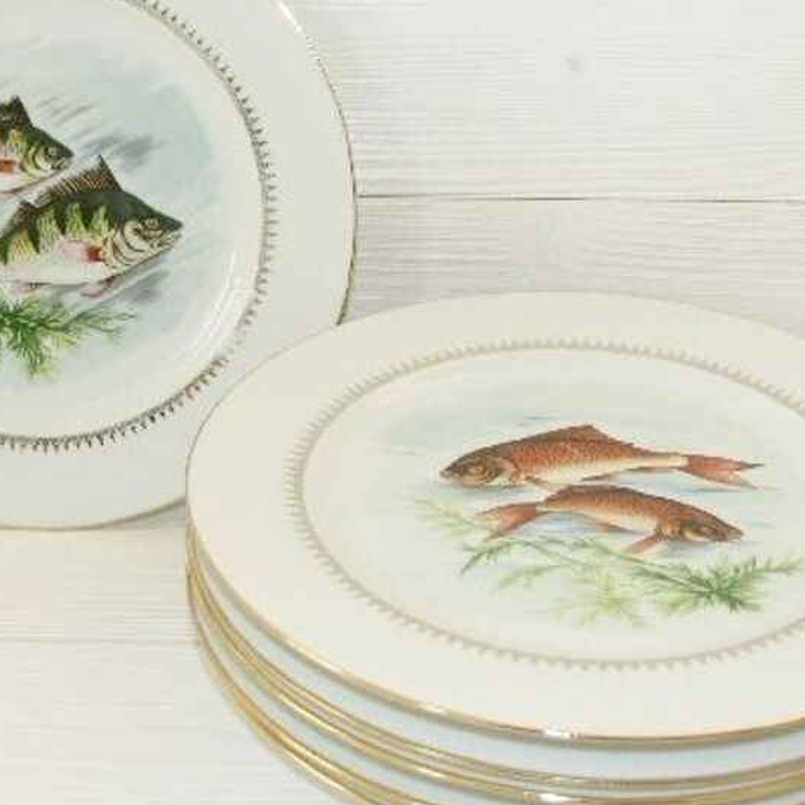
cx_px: 348
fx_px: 1263
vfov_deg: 35.2
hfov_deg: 35.3
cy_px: 323
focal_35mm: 48
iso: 64
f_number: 3.2
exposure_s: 1/80
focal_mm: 7.56
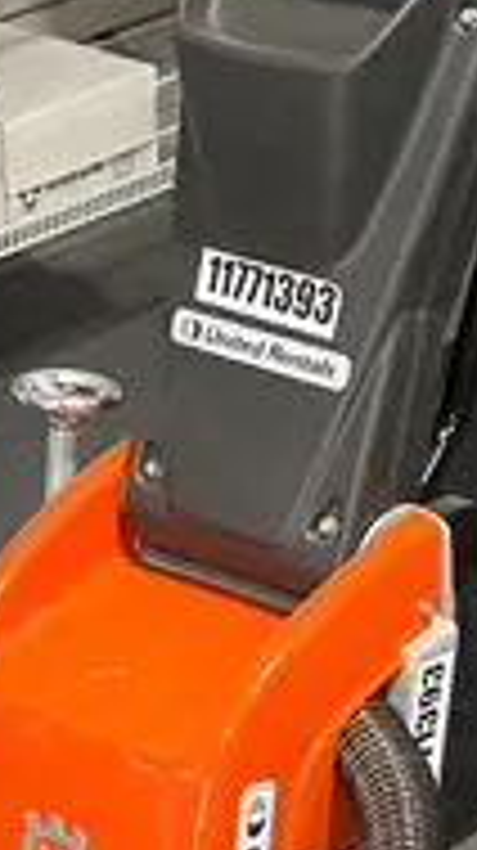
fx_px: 2479
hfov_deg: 11.0
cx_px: 234
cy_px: 866
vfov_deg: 18.9
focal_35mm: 110
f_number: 1.6
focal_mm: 5.1
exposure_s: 1/60
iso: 200
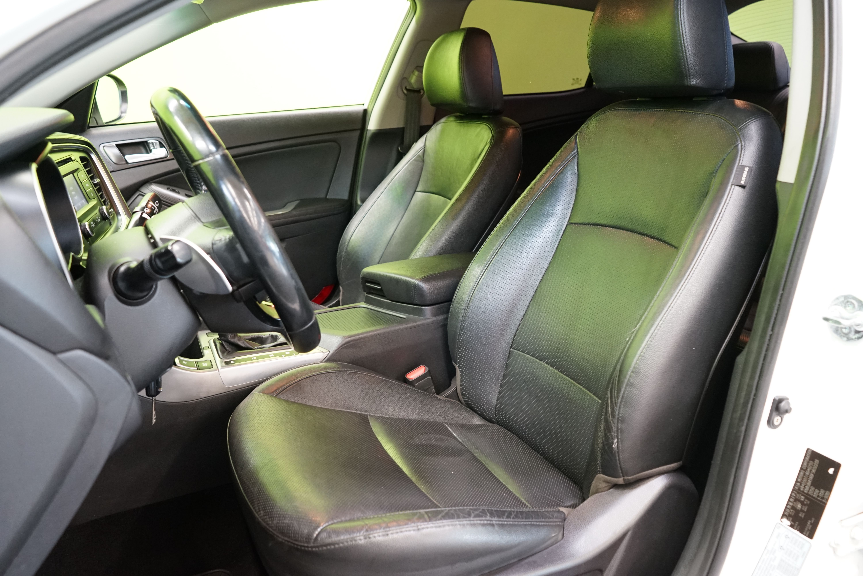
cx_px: 432
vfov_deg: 45.0
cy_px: 288
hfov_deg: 63.7
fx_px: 695
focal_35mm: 29
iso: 2500
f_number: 5
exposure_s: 1/15
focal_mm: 29
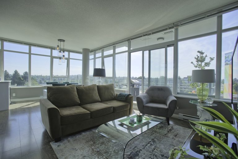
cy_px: 80
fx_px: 106
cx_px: 119
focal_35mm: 16
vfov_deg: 73.8
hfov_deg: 96.7
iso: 50
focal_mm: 16
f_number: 6.3
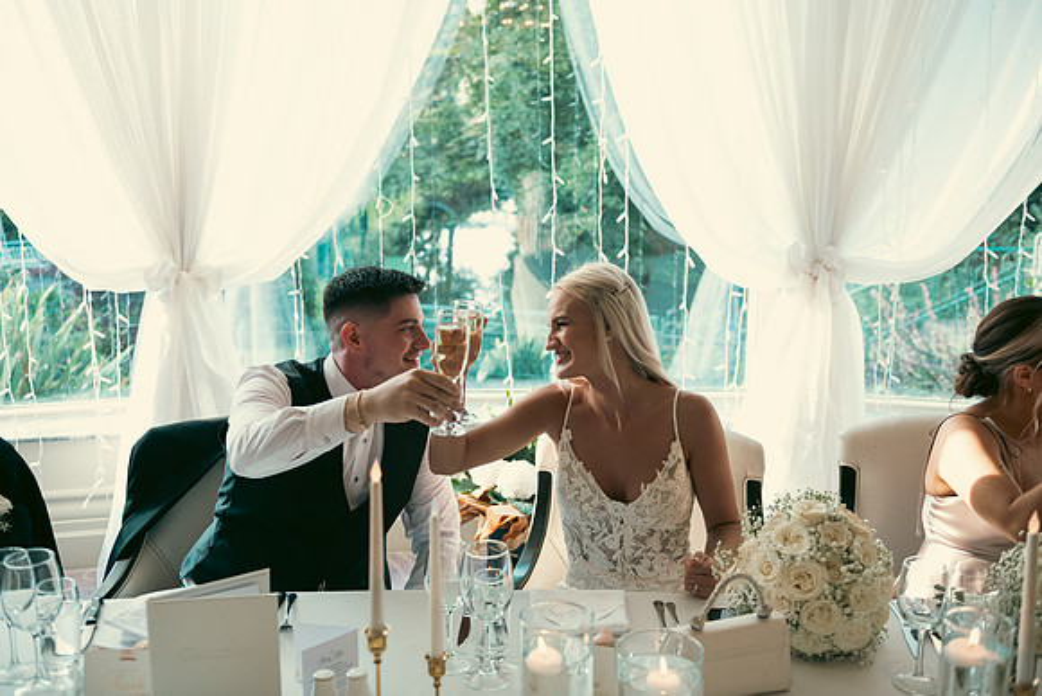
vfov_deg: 35.1
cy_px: 348
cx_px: 521
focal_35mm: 38
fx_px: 1100
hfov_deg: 50.7
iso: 400
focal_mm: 38
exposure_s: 1/160
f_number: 3.5
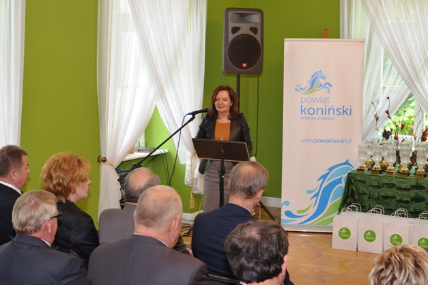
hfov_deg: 37.2
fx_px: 636
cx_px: 216
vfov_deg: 25.3
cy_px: 144
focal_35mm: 54
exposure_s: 1/60
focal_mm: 35
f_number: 7.1
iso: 800
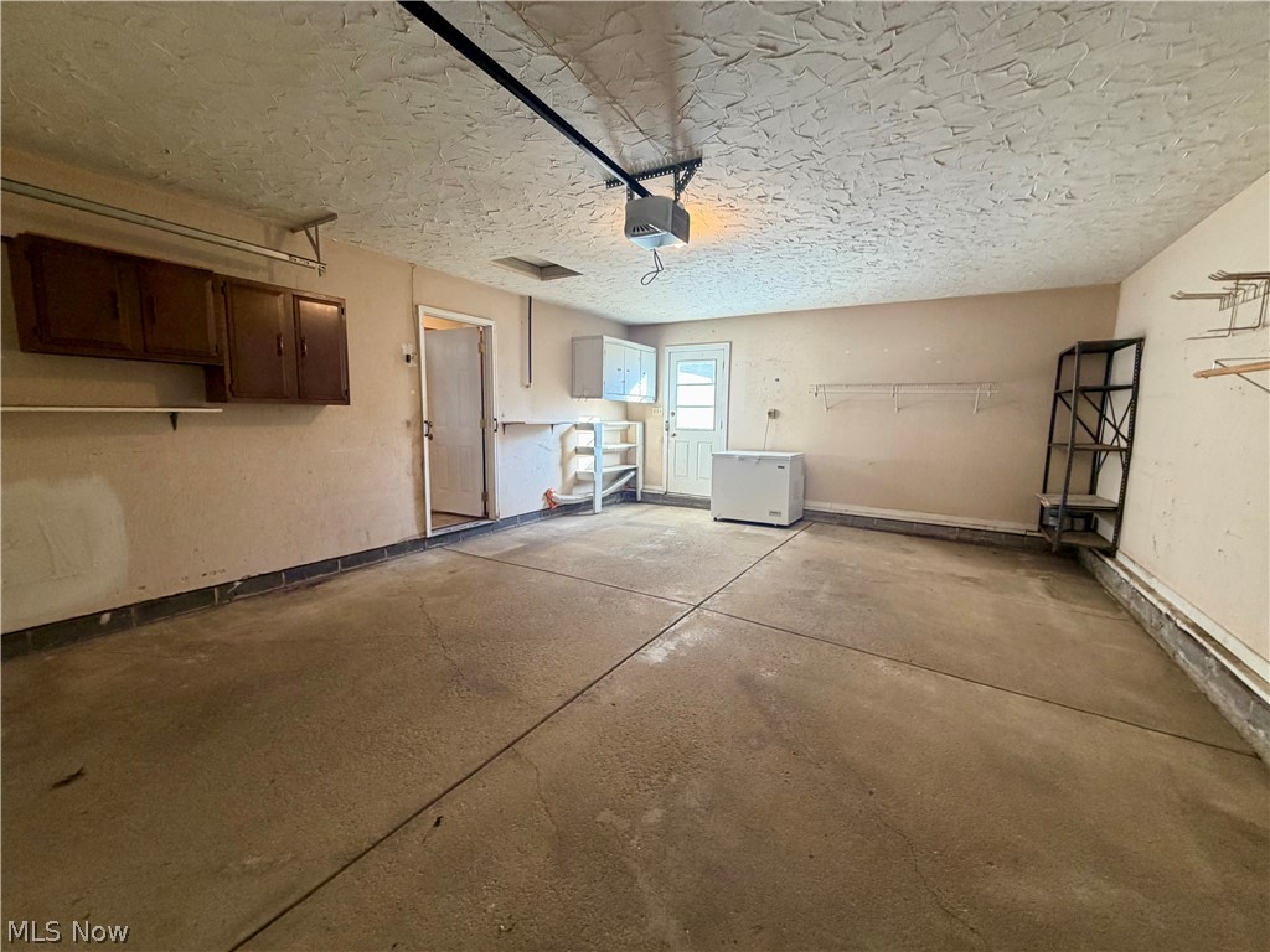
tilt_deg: -6.0
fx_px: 514
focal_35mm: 14
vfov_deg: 85.7
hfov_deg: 102.1
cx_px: 635
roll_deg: +1.0
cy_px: 476
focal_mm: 2.22
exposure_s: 1/60
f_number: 2.2
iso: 160
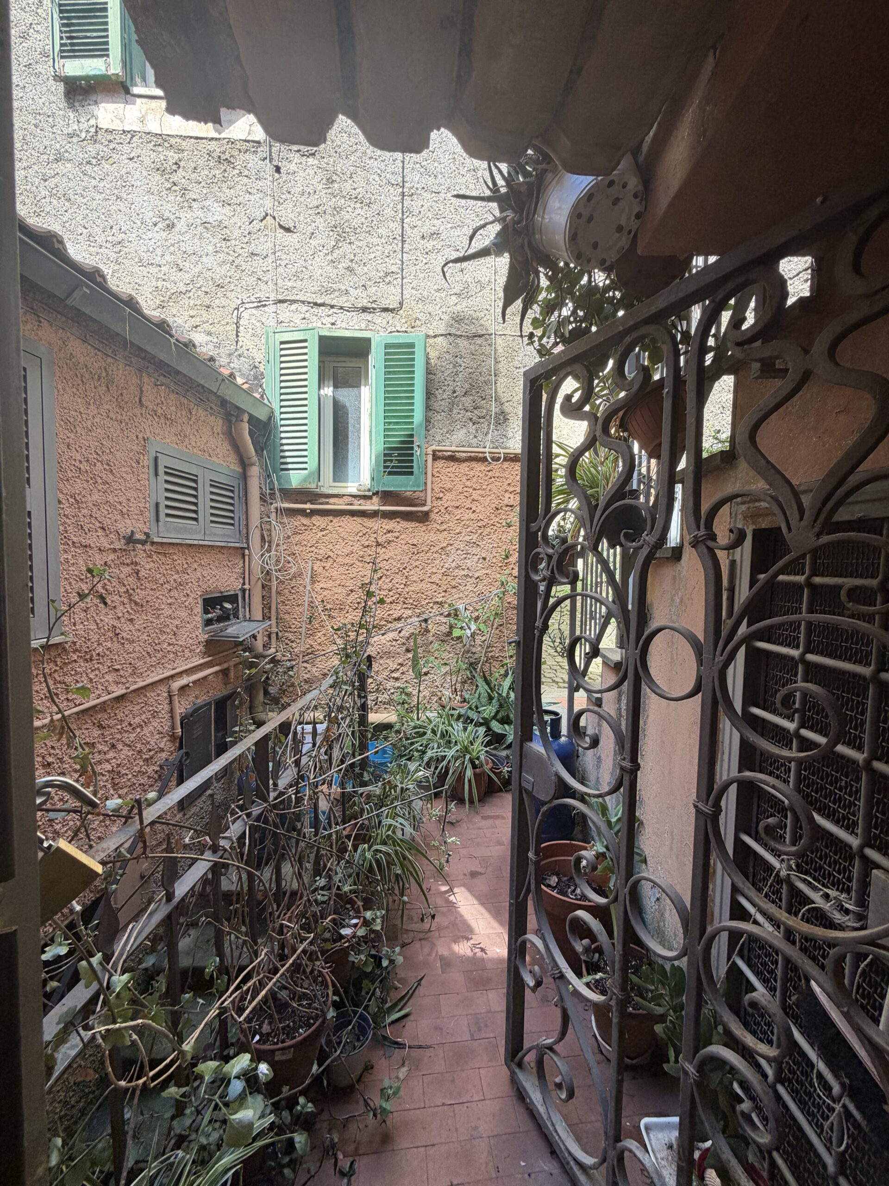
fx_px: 479
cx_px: 444
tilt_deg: -4.6
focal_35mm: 14
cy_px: 593
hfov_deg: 85.7
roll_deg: -1.0
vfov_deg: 102.1
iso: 80
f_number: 2.2
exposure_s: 1/121
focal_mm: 2.22
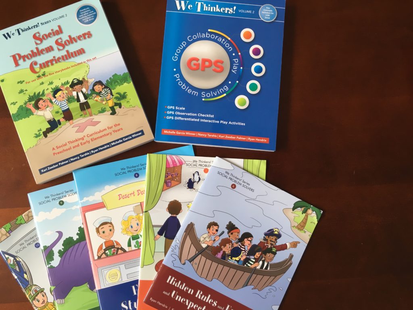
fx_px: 346
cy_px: 155
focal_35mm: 29
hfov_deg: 61.7
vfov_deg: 48.2
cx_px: 206
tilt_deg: -84.7
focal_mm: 4.15
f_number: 2.2
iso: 25
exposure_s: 1/40
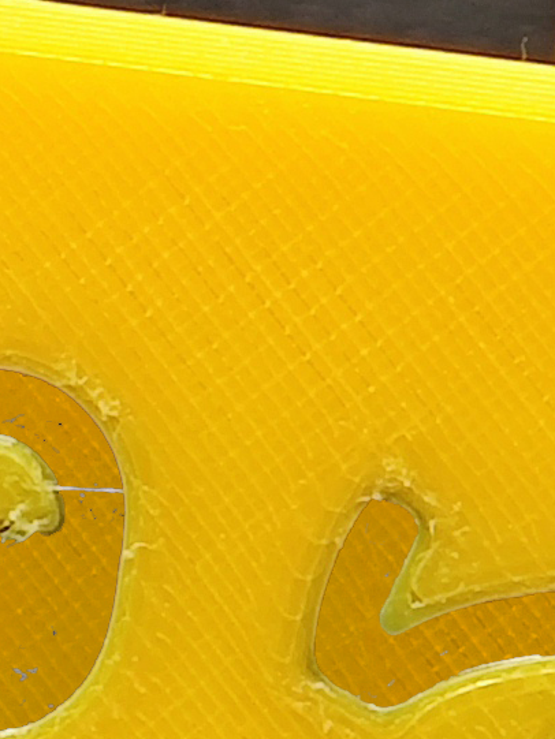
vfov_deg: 5.7
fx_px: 7436
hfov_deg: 4.3
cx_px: 257
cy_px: 716
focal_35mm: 348
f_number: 1.6
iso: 320
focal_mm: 6.55
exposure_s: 1/100
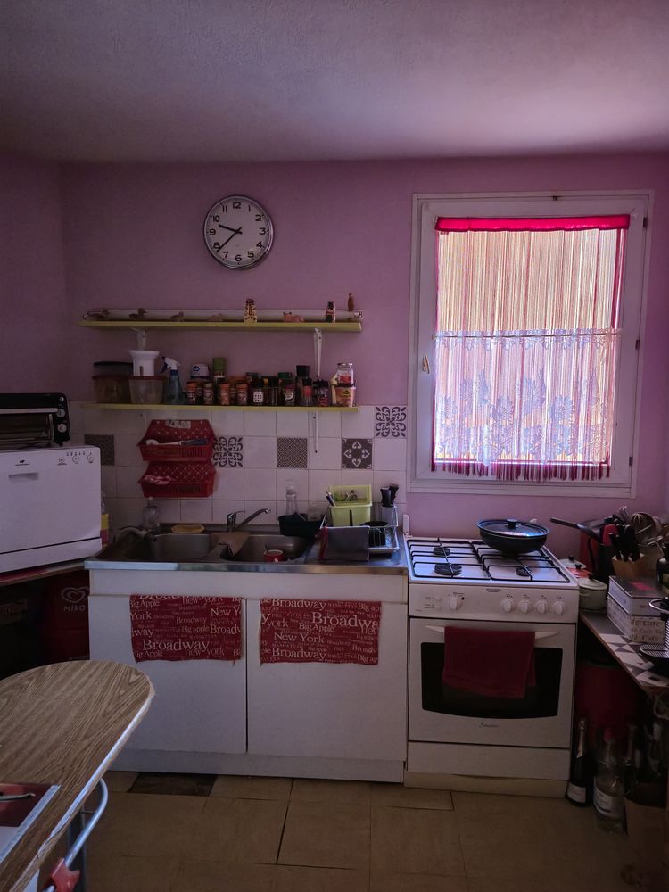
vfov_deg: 73.9
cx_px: 334
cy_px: 446
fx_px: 593
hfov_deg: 58.9
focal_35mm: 23
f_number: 1.8
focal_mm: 5.4
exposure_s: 1/25
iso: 640
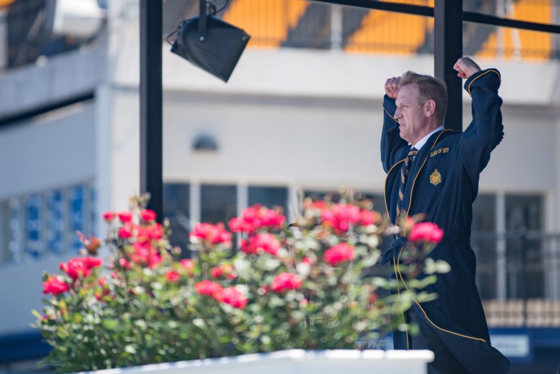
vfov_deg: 6.9
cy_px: 187
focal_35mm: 200
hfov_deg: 10.3
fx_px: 3113
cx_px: 280
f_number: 2.8
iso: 50
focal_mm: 200
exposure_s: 1/1000
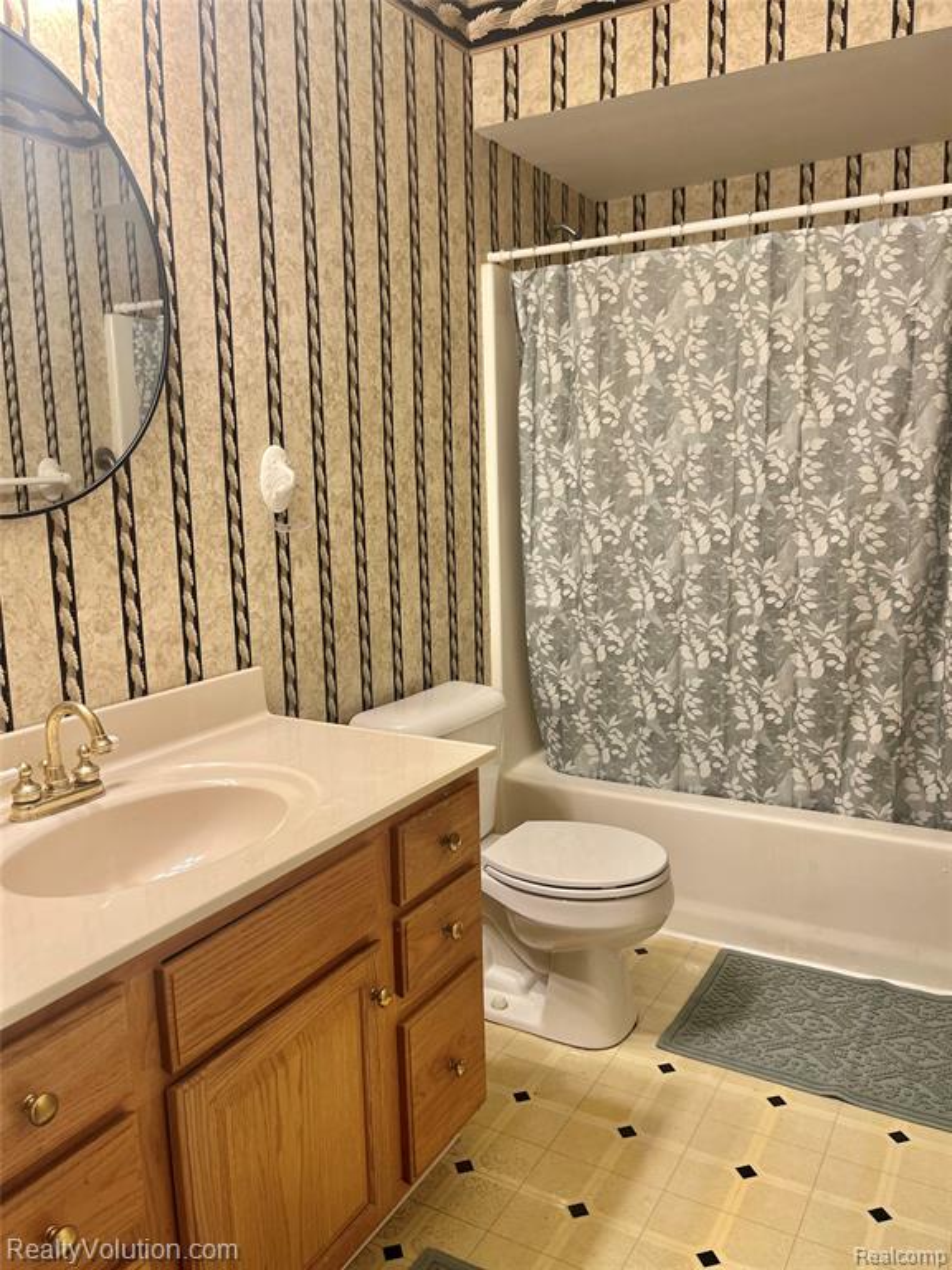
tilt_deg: -10.7
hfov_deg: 53.1
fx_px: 953
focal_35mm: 26
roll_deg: +1.7
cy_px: 635
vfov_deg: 67.3
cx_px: 476
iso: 64
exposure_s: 1/60
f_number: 1.6
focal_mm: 5.1
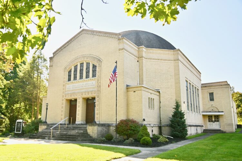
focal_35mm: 29
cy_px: 80
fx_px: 195
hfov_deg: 63.7
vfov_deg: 44.9
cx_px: 121
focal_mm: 29
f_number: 6.3
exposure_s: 1/640
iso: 360
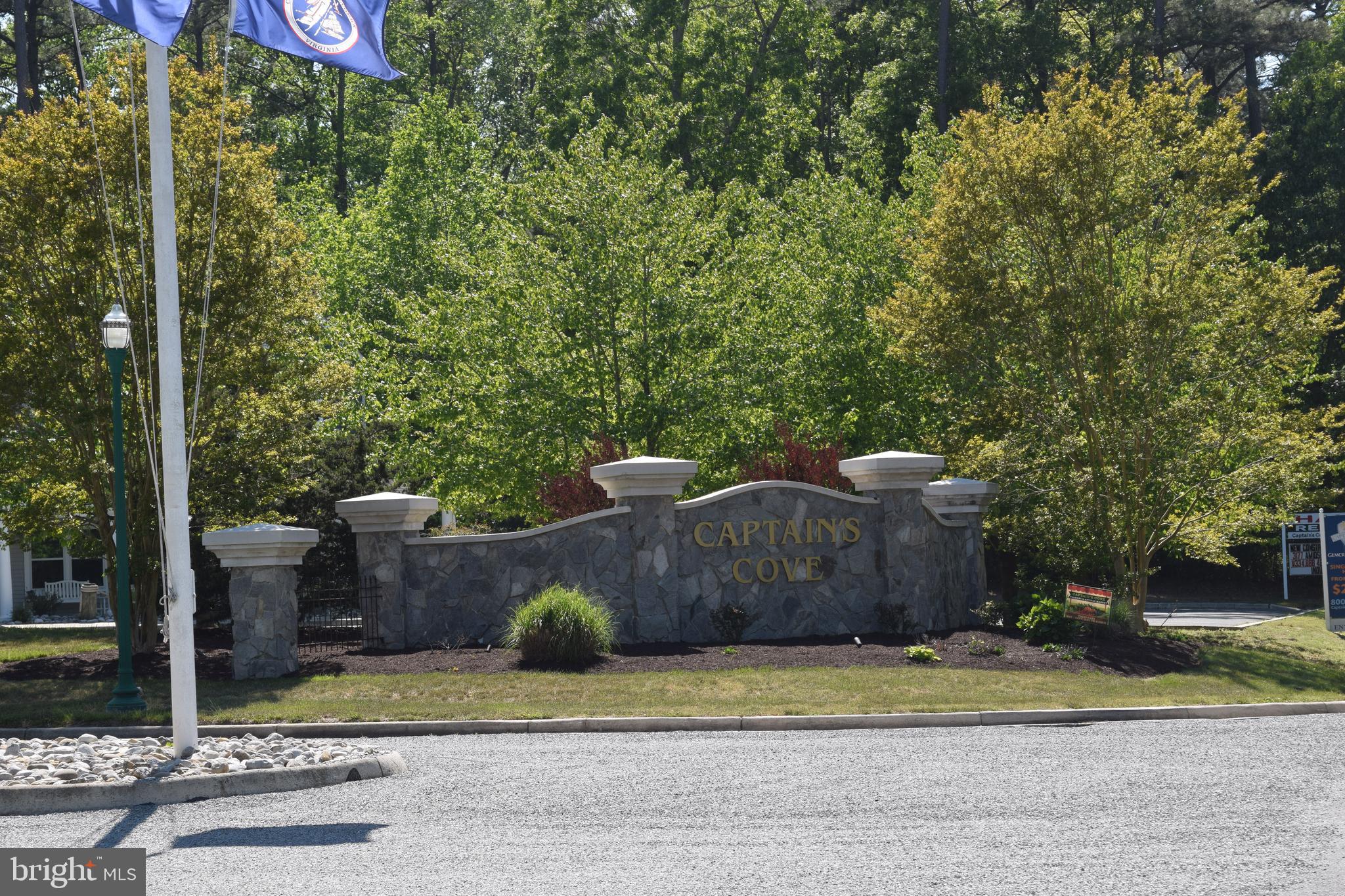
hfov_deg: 24.6
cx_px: 672
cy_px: 448
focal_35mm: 82
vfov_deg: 16.6
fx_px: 3082
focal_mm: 55
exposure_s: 1/320
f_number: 9
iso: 200
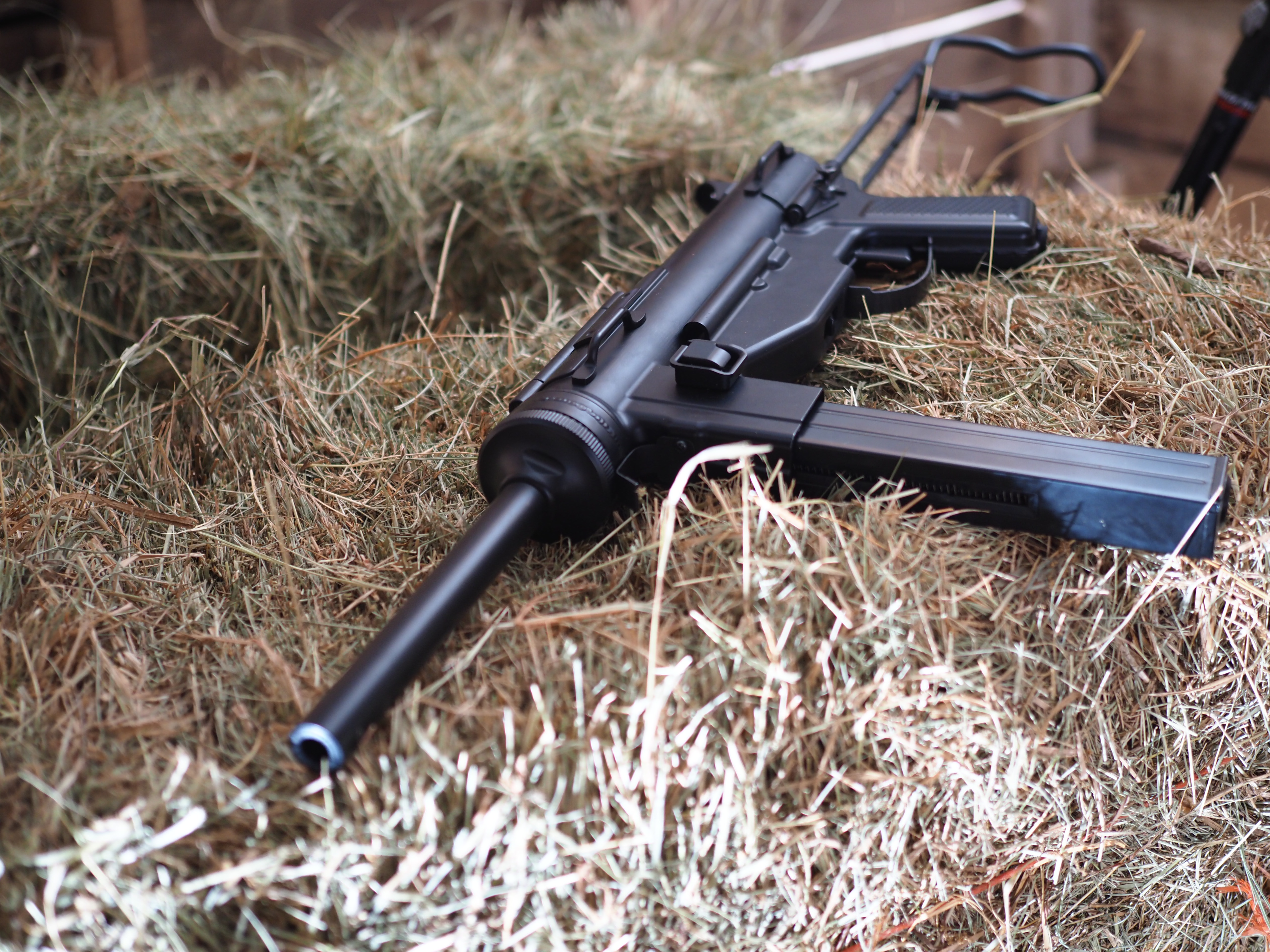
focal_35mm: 51
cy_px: 468
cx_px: 644
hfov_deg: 37.5
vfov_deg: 28.6
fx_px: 1871
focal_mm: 25
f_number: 2
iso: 400
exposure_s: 1/25
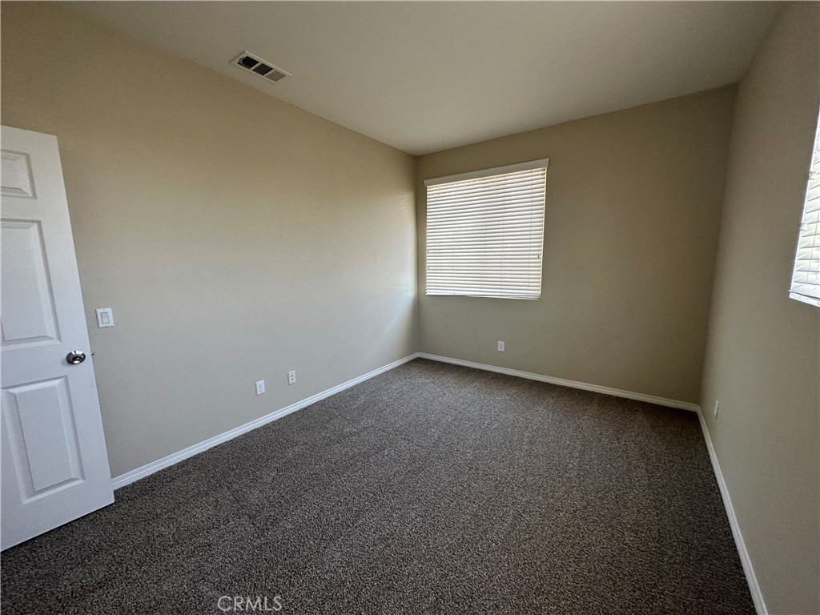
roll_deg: +0.3
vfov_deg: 85.7
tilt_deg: -8.5
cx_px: 410
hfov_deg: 102.1
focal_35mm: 14
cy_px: 308
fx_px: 332
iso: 160
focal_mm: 2.22
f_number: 2.2
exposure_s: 1/120
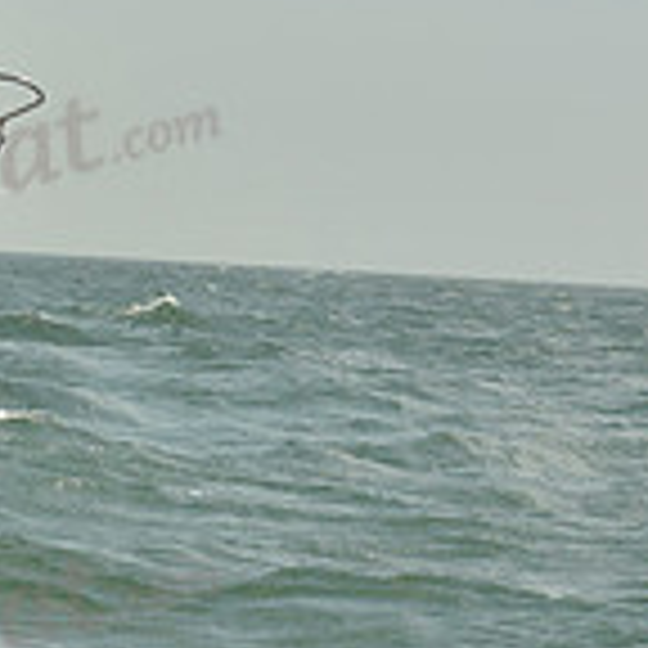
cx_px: -644
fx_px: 5083
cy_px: 16
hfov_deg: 7.0
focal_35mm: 240
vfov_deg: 7.3
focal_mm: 70
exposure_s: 1/1250
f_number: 7.1
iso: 200
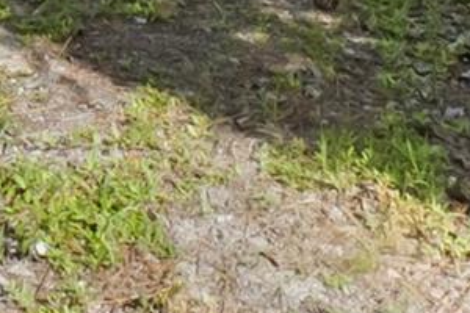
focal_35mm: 80
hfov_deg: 24.0
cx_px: -27
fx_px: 1044
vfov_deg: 13.1
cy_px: -430
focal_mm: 10
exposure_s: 1/125
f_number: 19
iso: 640
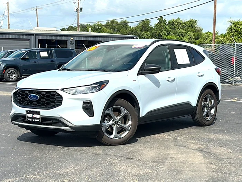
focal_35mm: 62
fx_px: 433
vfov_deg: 23.7
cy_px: 91
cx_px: 121
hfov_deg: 31.2
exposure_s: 1/4808
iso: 64
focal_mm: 6.86
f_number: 1.78
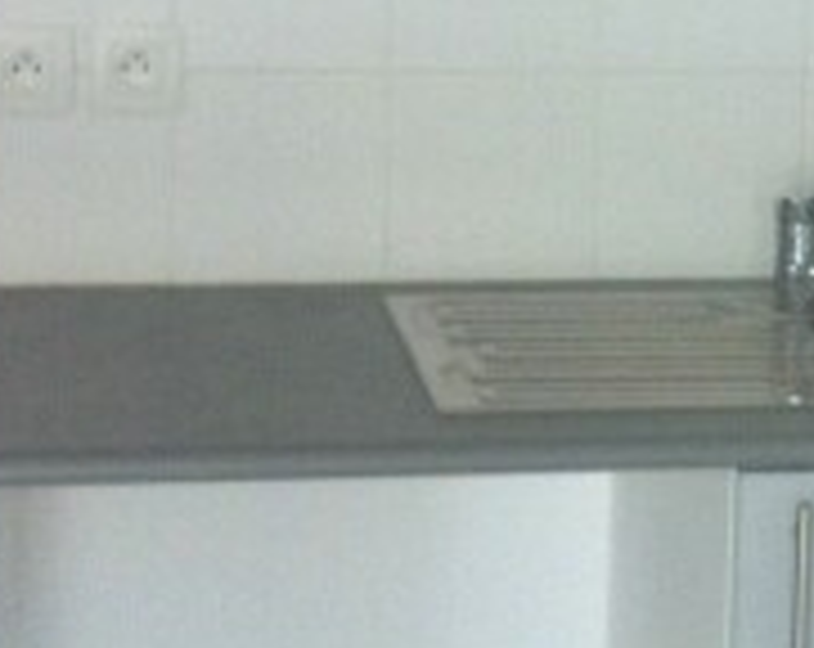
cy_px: 173
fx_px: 3630
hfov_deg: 12.7
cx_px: 722
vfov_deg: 10.2
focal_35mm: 151
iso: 80
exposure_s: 1/60
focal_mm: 3.85
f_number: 2.8
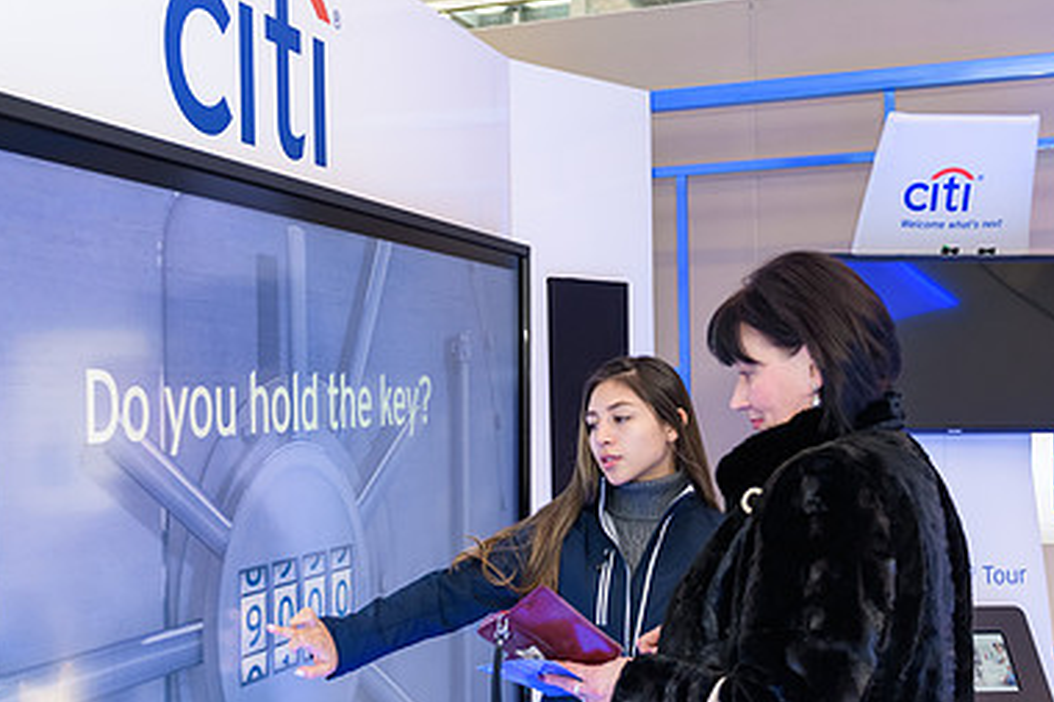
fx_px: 1492
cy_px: 427
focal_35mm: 51
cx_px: 446
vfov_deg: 26.4
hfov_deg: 38.8
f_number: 3.2
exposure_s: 1/125
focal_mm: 29
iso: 1000
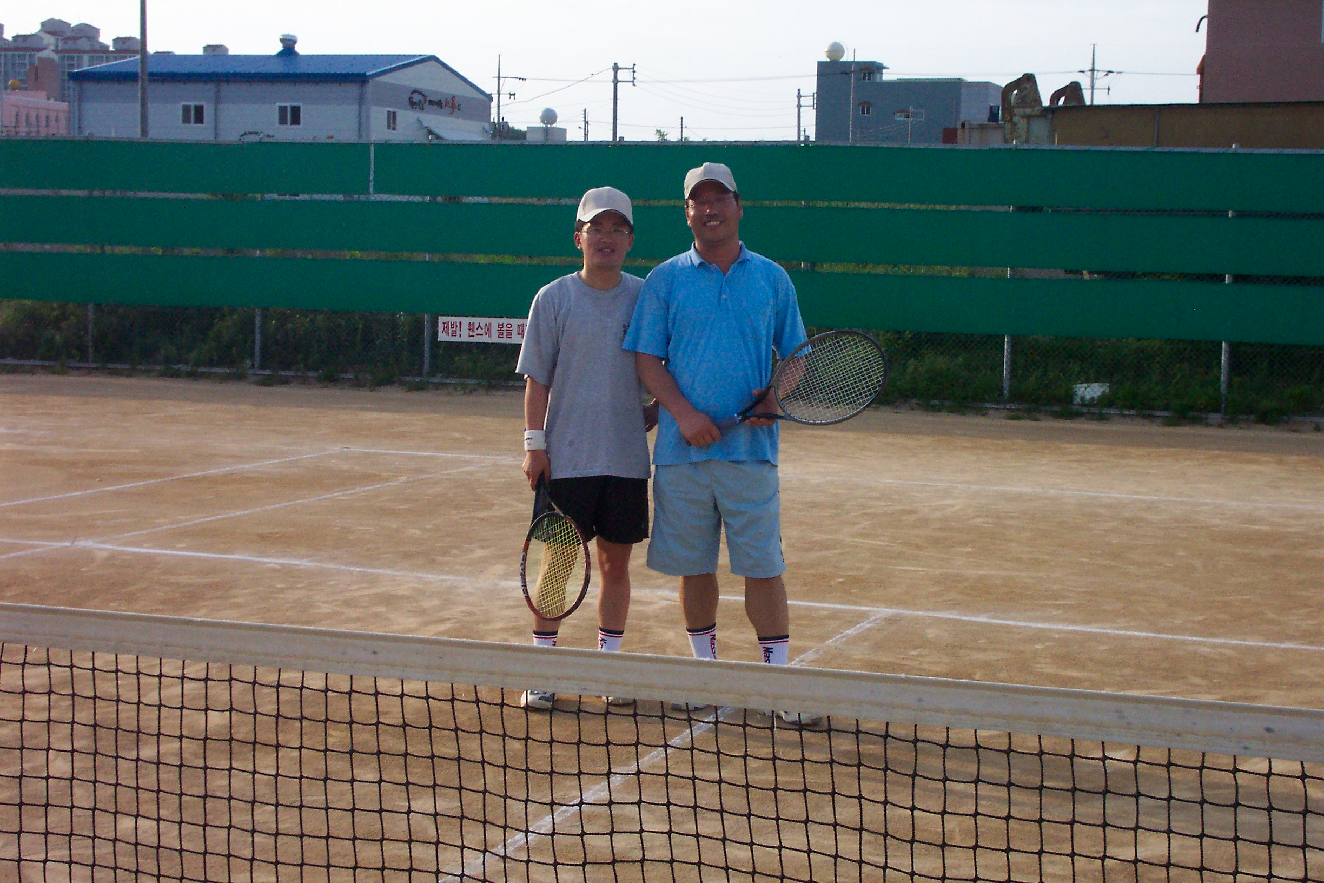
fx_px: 2243
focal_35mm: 61
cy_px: 442
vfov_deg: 22.3
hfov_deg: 32.9
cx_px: 662
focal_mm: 12.6
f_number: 11
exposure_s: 1/125
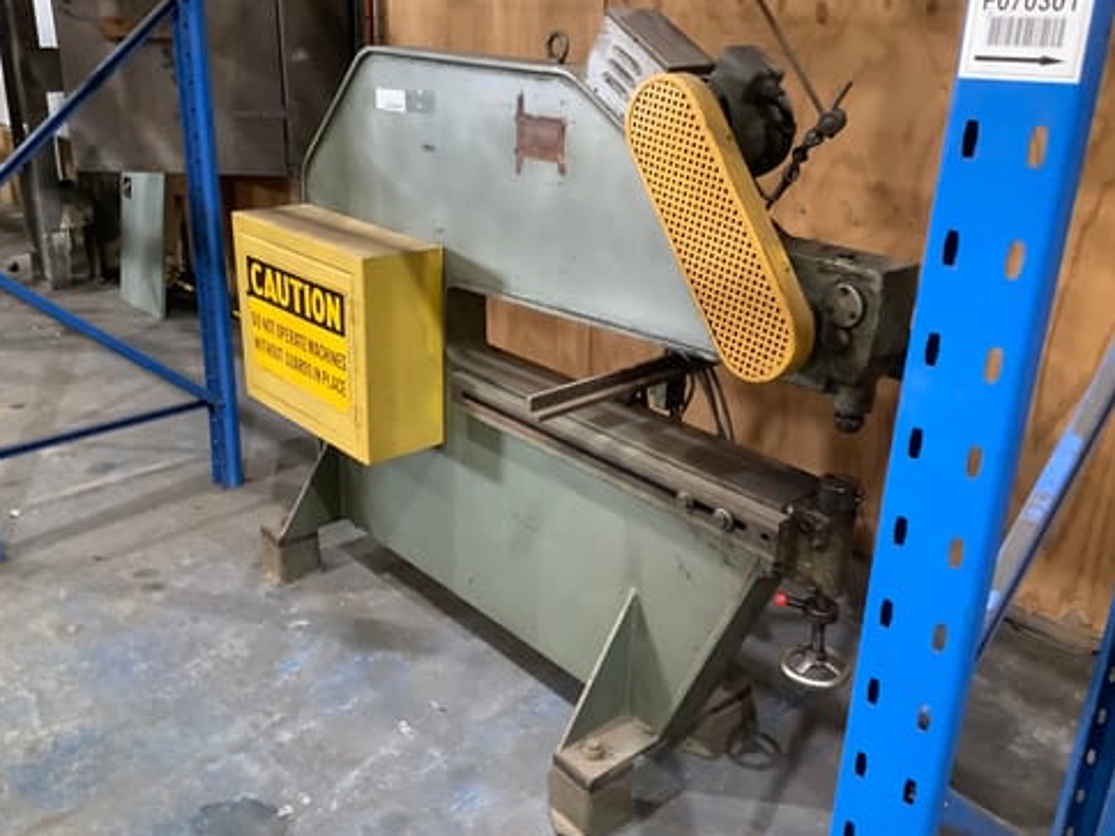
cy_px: 411
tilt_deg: -19.8
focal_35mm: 32
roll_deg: -0.4
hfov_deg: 56.8
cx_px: 544
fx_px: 1031
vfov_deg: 44.2
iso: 400
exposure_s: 1/33
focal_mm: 3.3
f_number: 2.4
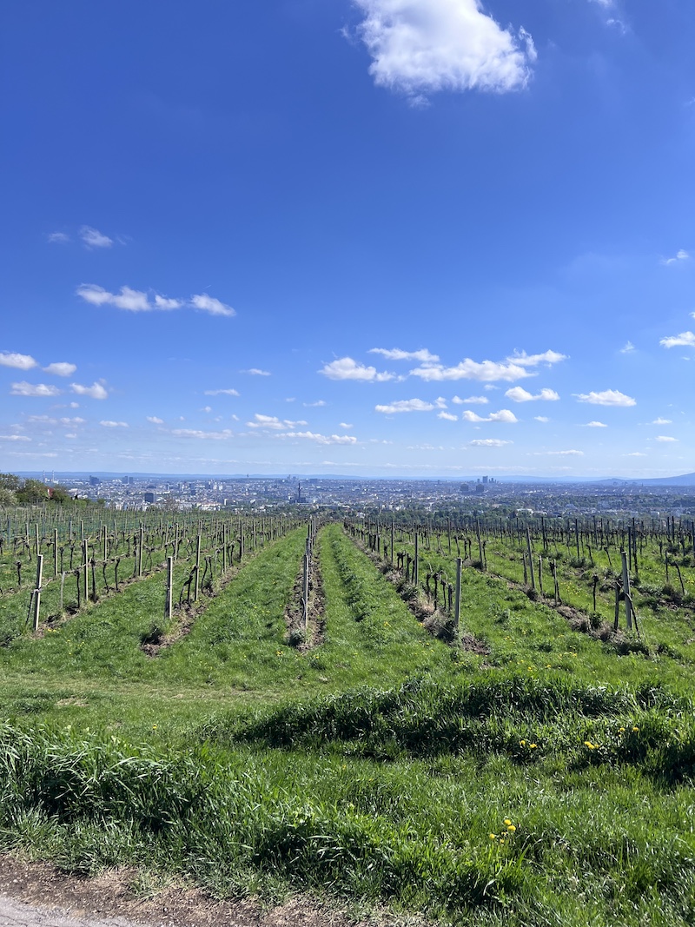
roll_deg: +0.4
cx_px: 348
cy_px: 464
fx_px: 696
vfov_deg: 67.3
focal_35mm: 26
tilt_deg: +1.9
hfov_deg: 53.1
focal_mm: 5.7
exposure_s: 1/5882
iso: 50
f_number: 1.5
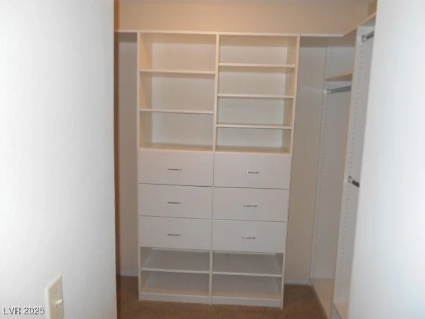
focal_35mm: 26
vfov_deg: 53.1
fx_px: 319
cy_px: 160
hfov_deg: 67.3
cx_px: 212
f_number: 3.2
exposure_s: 1/25
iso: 200
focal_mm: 4.6
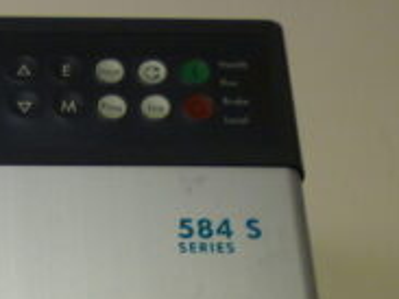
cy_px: 469
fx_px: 1094
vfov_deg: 14.4
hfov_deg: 19.9
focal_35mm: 95
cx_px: -26
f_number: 3.3
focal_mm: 5.2
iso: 200
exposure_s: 1/30
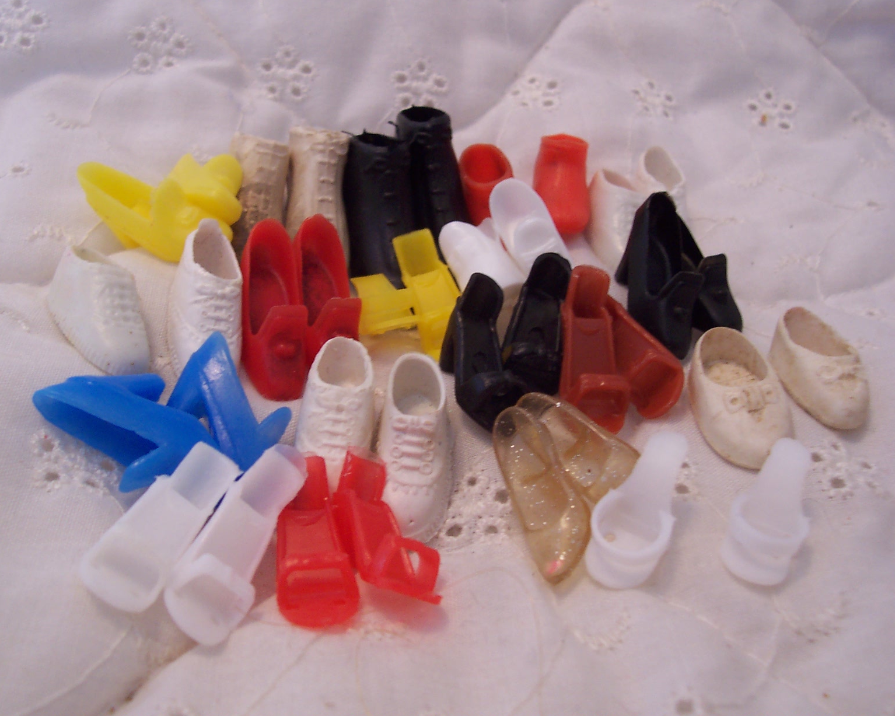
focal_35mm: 39
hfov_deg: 46.8
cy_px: 355
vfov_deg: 38.2
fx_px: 1033
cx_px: 421
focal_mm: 5.6
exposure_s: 1/30
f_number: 2.8
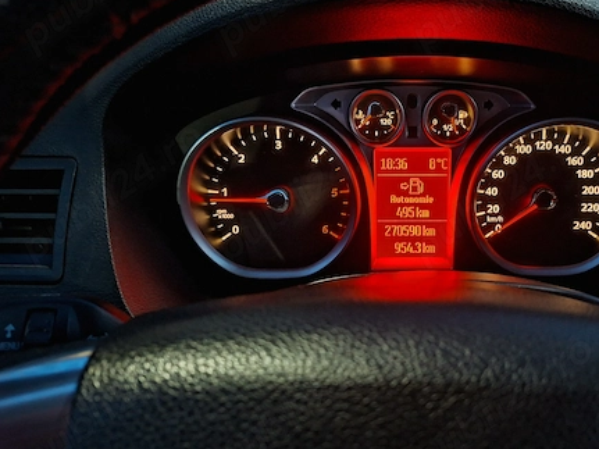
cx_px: 404
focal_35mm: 32
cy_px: 209
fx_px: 554
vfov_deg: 44.1
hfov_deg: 55.5
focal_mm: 5.54
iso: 1600
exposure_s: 1/8
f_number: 1.8
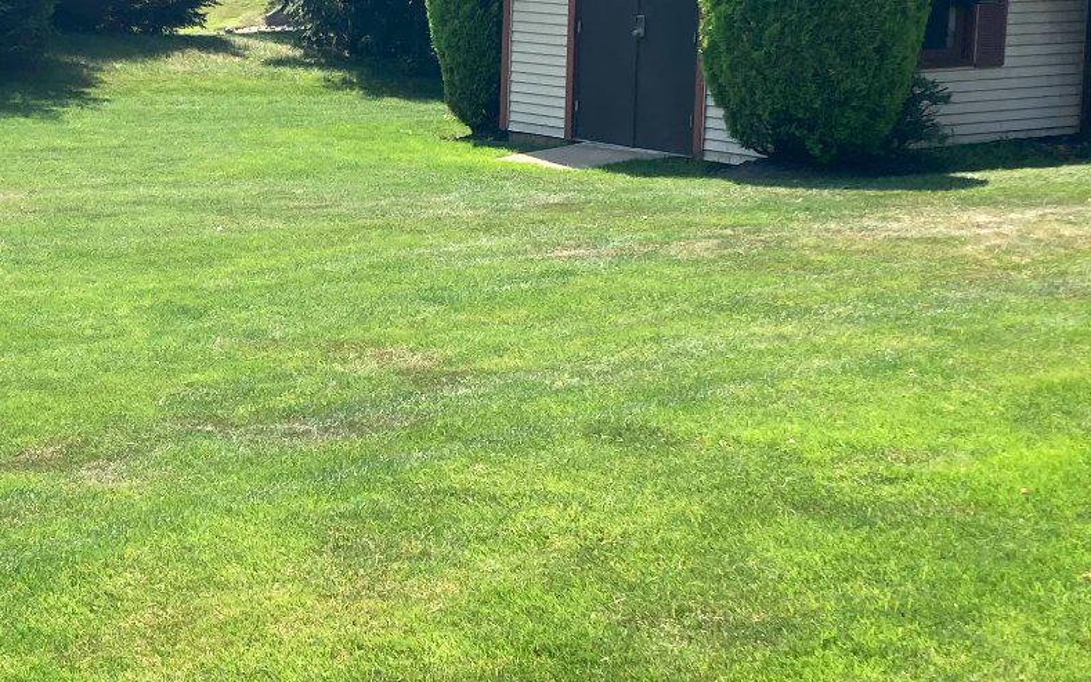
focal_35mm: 77
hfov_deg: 26.6
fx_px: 2289
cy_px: 243
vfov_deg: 16.9
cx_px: 318
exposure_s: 1/750
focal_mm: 3.99
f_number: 1.8
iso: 20
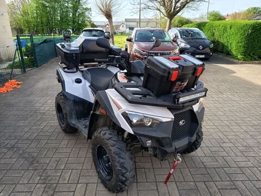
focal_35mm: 24
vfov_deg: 56.8
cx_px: 130
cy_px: 98
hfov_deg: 71.6
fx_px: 181
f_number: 1.7
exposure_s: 1/100
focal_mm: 5.27
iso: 52
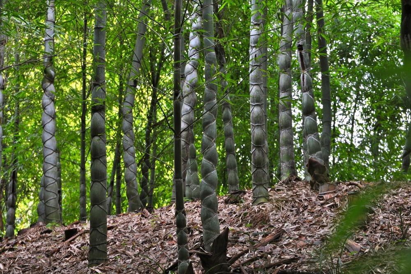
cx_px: 206
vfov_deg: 13.0
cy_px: 137
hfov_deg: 19.5
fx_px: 1199
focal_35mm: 105
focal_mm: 70
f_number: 8
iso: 400
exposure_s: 1/50
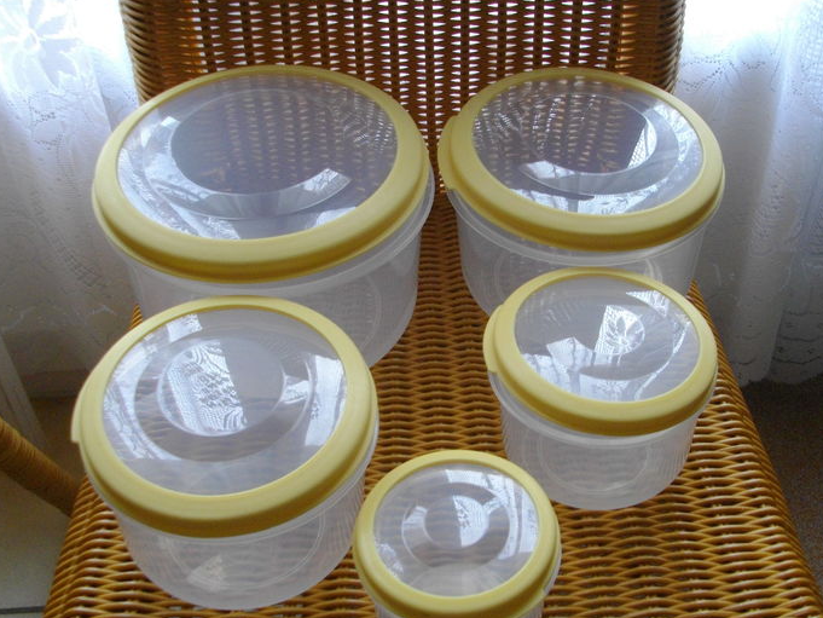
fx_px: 1118
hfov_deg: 40.4
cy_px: 352
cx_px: 437
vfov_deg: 30.8
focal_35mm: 47
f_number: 2.9
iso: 200
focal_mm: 5.7
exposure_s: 1/100
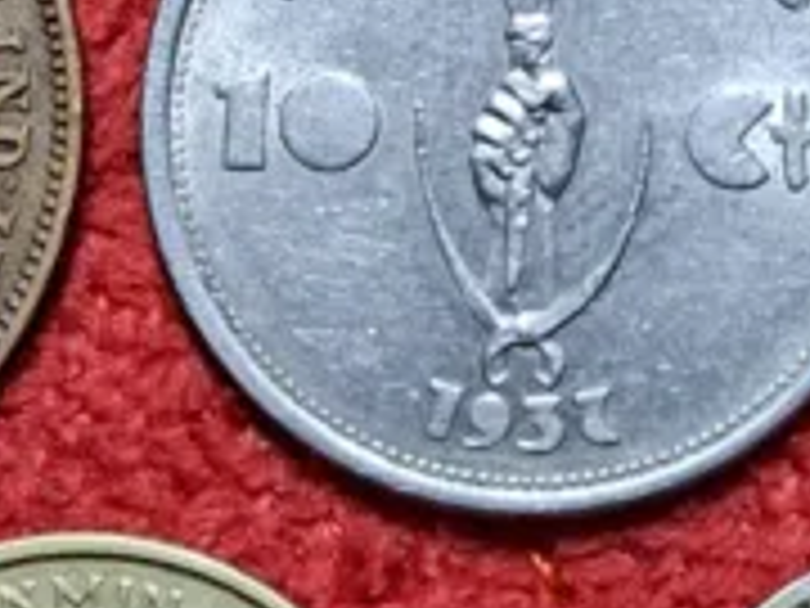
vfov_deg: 18.0
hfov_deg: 23.8
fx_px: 1919
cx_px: 472
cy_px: 387
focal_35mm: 82
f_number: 1.8
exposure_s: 1/100
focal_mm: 5.54
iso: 64
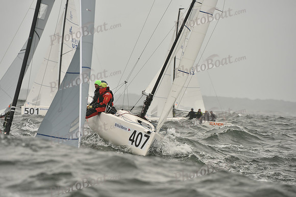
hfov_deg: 5.2
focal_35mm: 400
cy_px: 98
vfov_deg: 3.4
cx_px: 148
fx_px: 3290
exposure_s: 1/1250
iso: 400
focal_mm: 400
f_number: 7.1
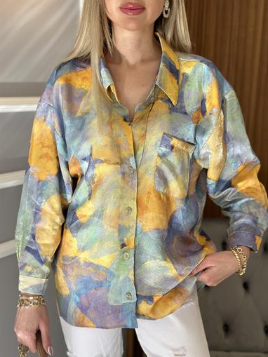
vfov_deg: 38.9
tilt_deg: -12.1
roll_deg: -1.8
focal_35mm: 49
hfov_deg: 29.7
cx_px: 136
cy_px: 181
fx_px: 506
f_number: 1.78
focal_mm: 6.86
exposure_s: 1/638
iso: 80
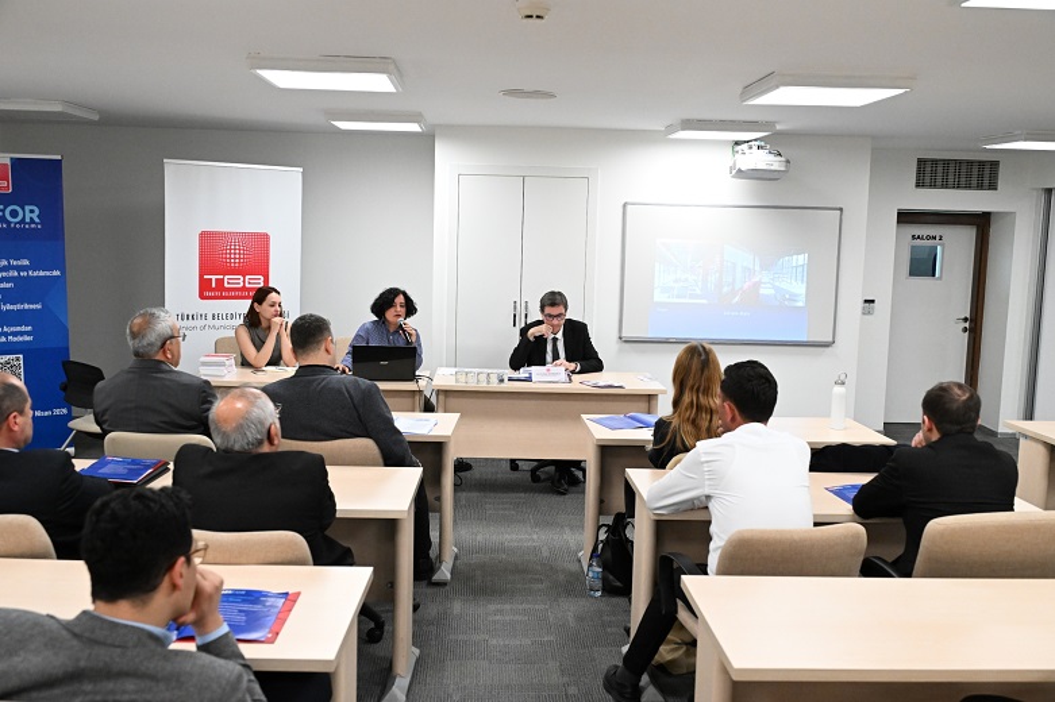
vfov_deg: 37.8
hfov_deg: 54.5
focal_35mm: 35
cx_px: 528
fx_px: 1025
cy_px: 351
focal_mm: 35
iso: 6400
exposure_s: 1/200
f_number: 5
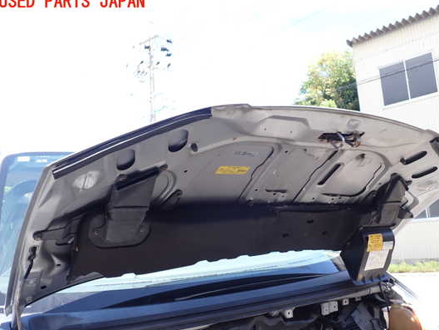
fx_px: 431
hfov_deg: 53.8
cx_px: 243
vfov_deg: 41.8
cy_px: 179
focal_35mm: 34
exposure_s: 1/160
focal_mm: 5.4
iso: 100
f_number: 3.2
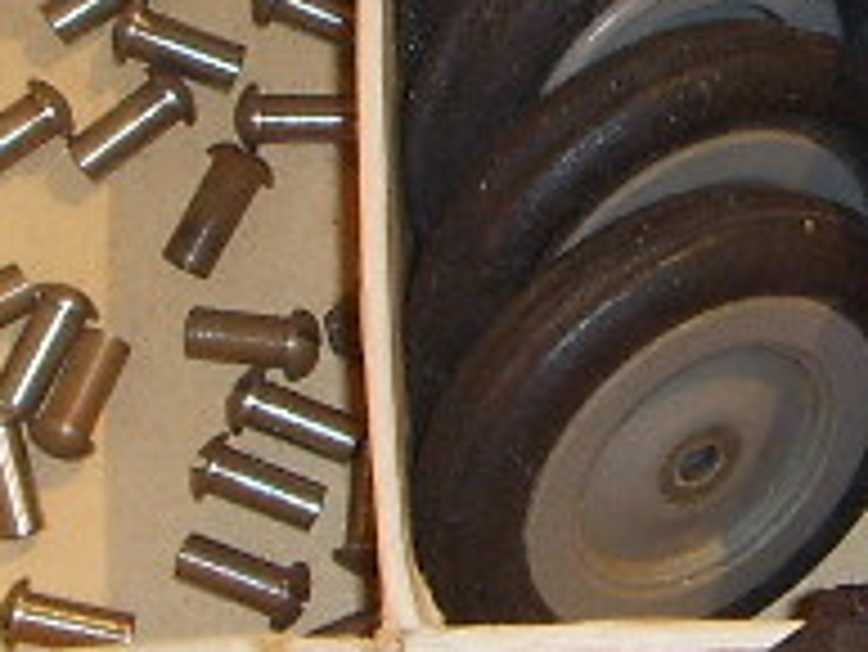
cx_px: 801
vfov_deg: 7.2
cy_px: 9
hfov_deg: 9.5
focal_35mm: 207
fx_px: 5194
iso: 100
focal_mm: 6.6
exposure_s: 1/45
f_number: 3.5
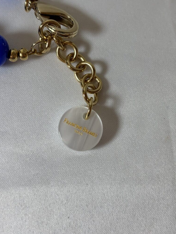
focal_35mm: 53
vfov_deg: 36.2
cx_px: 88
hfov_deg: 27.5
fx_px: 359
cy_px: 117
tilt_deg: -80.4
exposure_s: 1/116
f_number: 1.6
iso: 25
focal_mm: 5.96
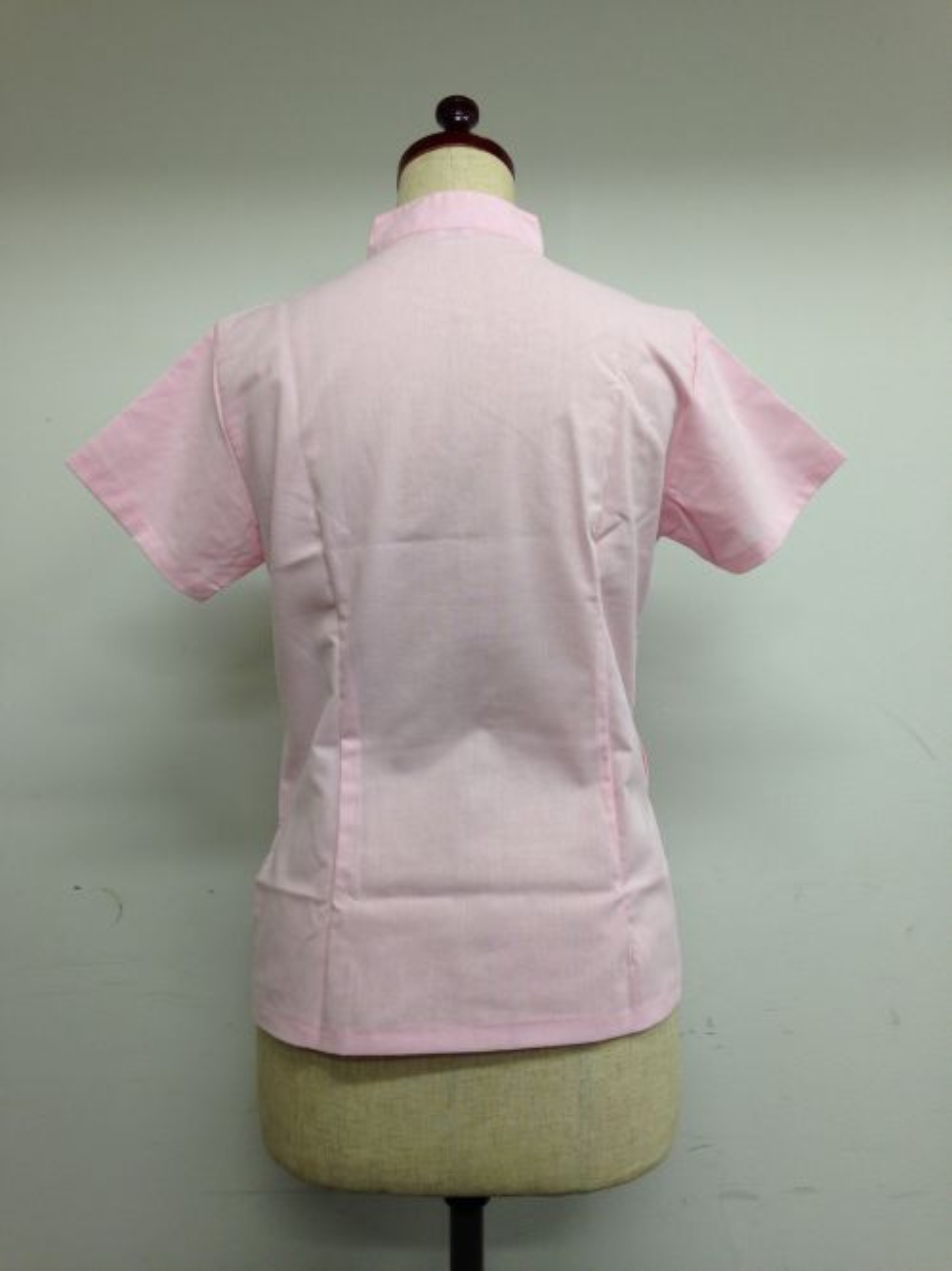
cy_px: 636
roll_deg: +1.0
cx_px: 476
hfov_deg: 42.9
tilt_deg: +2.4
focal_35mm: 33
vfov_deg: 55.4
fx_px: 1211
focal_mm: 4.12
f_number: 2.4
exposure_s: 1/33
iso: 50
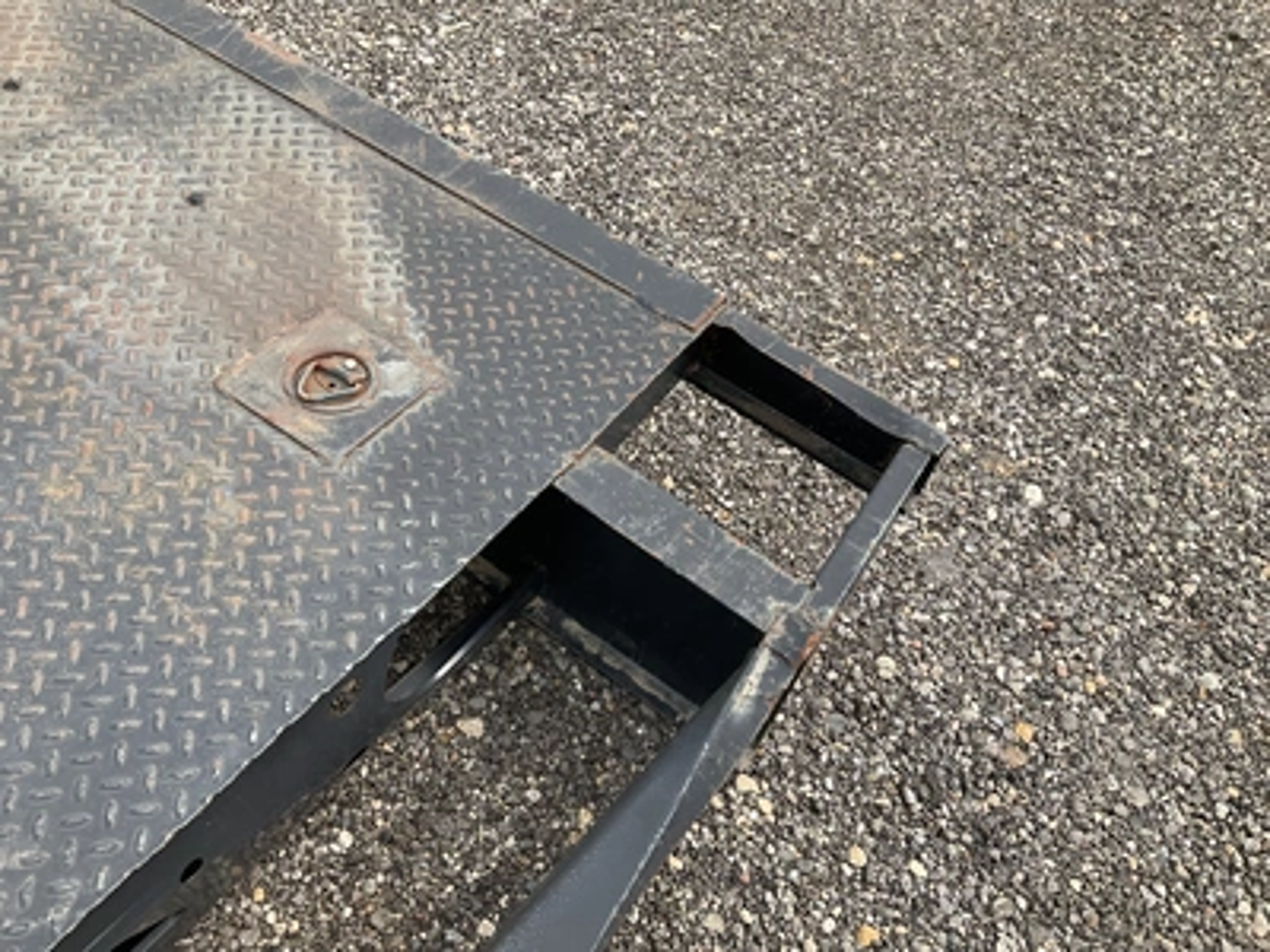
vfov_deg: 48.2
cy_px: 476
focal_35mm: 29
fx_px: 1064
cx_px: 635
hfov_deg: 61.7
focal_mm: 3
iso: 25
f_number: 1.8
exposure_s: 1/749
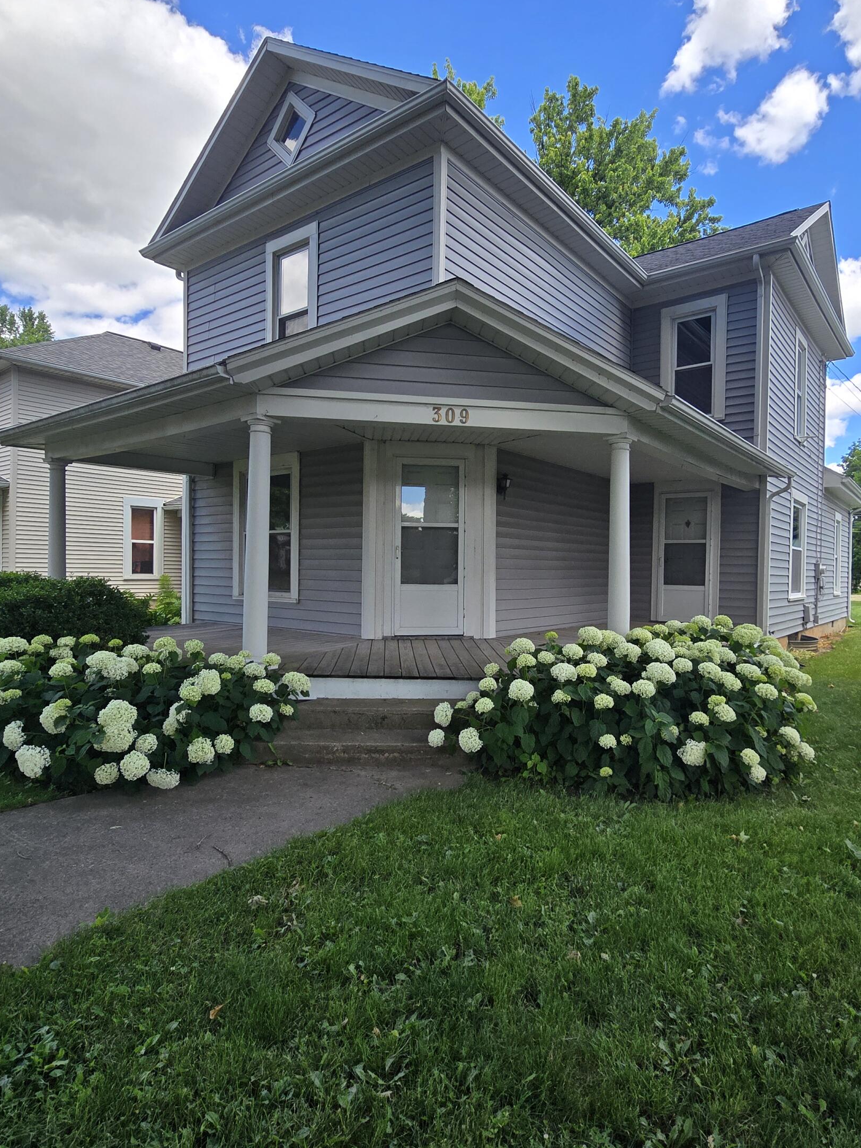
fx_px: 597
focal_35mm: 18
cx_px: 494
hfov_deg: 71.2
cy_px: 583
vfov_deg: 87.8
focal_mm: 2.2
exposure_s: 1/885
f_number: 2.2
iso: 50
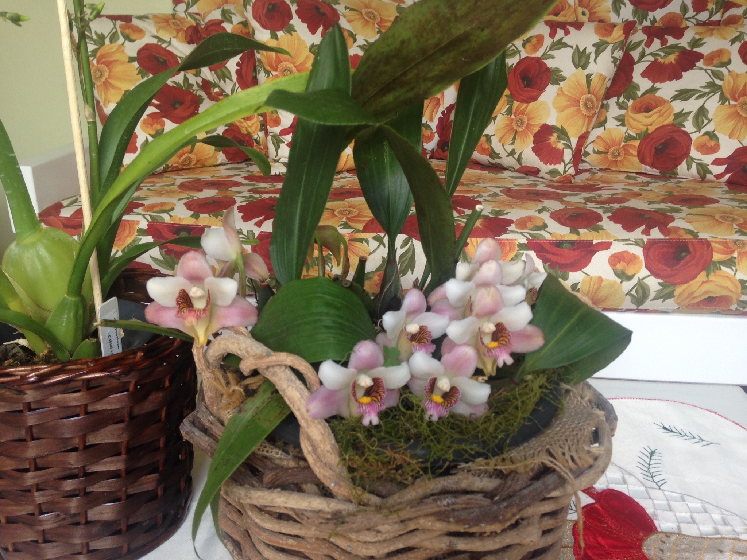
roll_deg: +1.7
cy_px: 280
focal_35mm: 33
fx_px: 712
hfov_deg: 55.4
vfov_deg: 42.9
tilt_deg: -21.4
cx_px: 374
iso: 50
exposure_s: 1/40
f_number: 2.4
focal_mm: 4.12
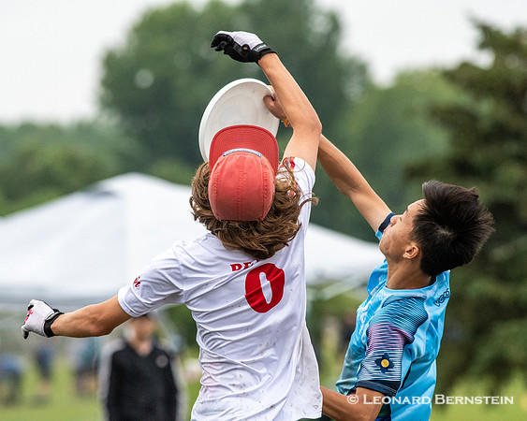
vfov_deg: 3.1
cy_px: 210
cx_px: 222
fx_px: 7902
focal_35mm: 507
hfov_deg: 3.8
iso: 1600
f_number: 6.3
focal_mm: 300
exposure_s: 1/2000
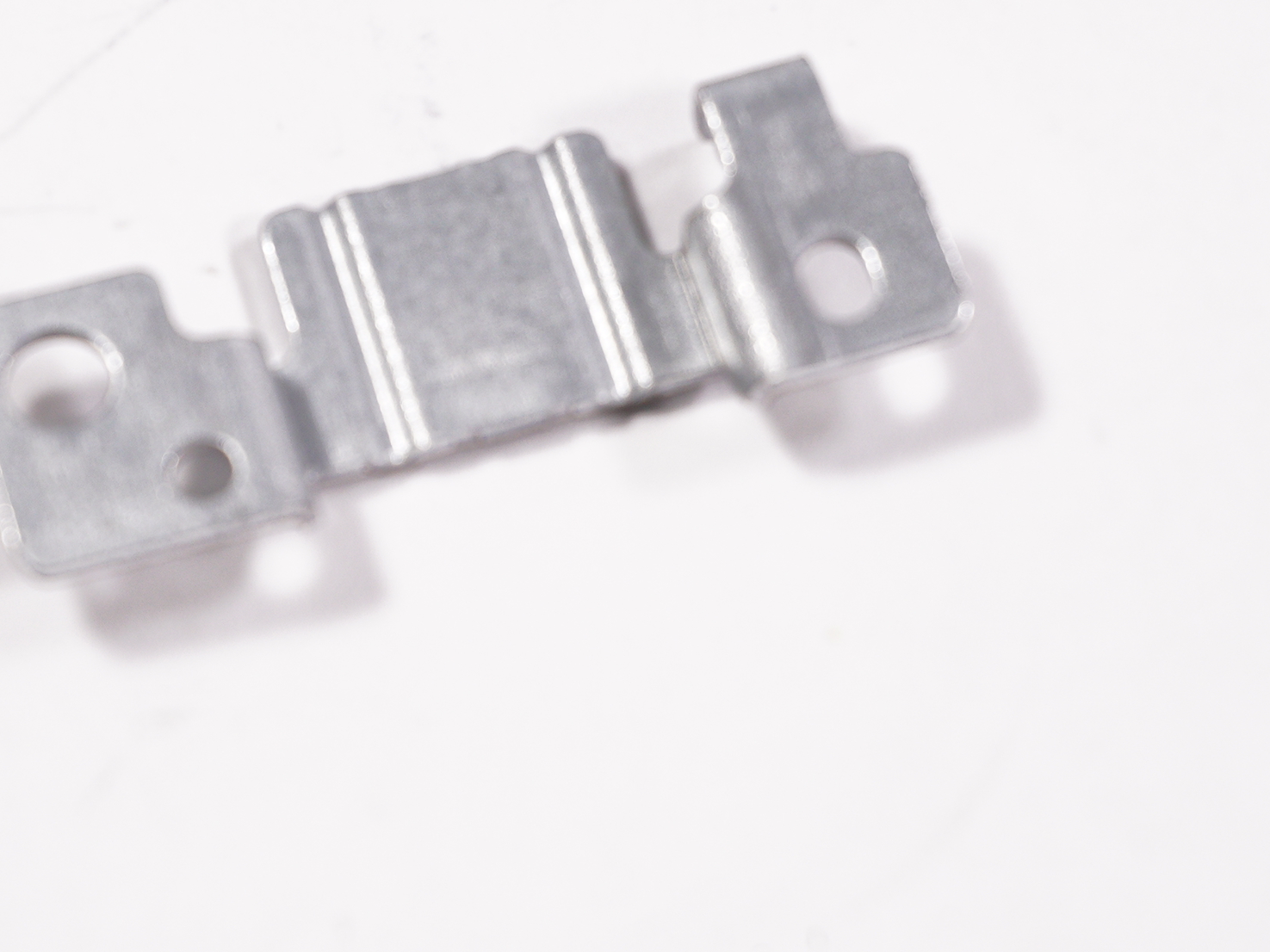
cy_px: 367
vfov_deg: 10.3
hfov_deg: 13.7
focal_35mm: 144
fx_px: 5282
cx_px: 375
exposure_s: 1/160
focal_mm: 49
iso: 640
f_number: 5.6
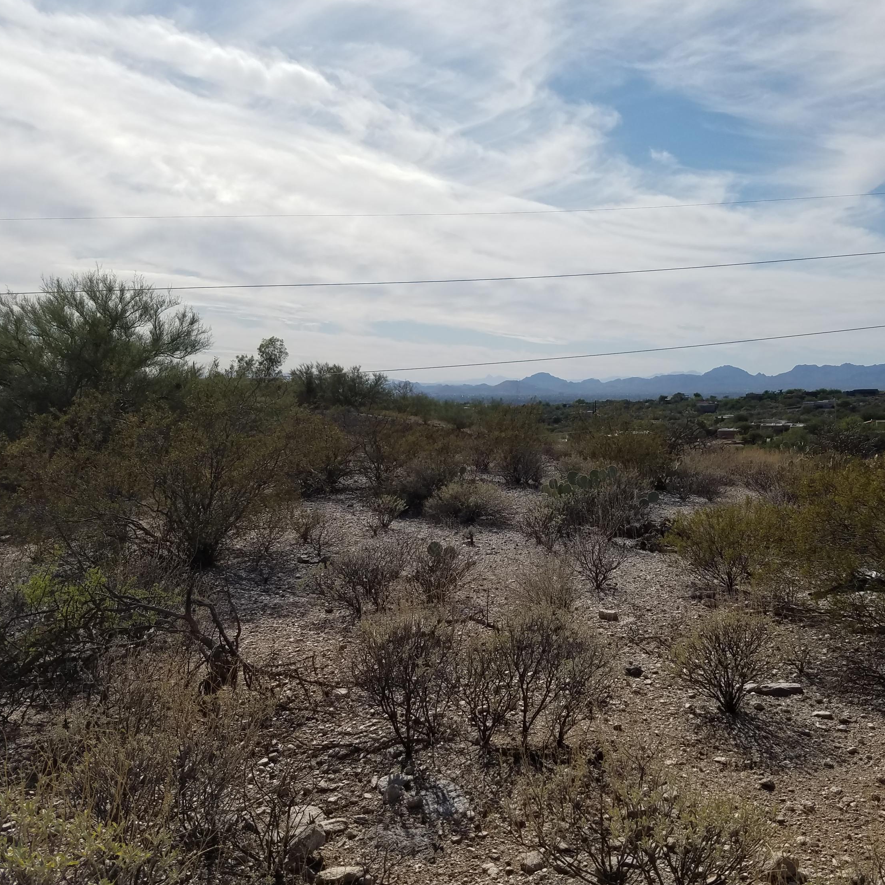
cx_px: 560
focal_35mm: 31
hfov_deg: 51.9
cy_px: 443
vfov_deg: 52.5
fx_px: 897
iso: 50
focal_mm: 4.2
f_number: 1.7
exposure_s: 1/7120
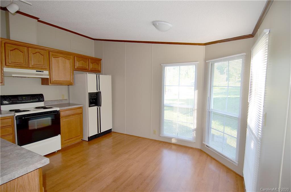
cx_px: 146
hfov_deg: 90.2
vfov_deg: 67.1
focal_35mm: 18
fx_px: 145
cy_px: 96
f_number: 4
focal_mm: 12
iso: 320
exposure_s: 1/125
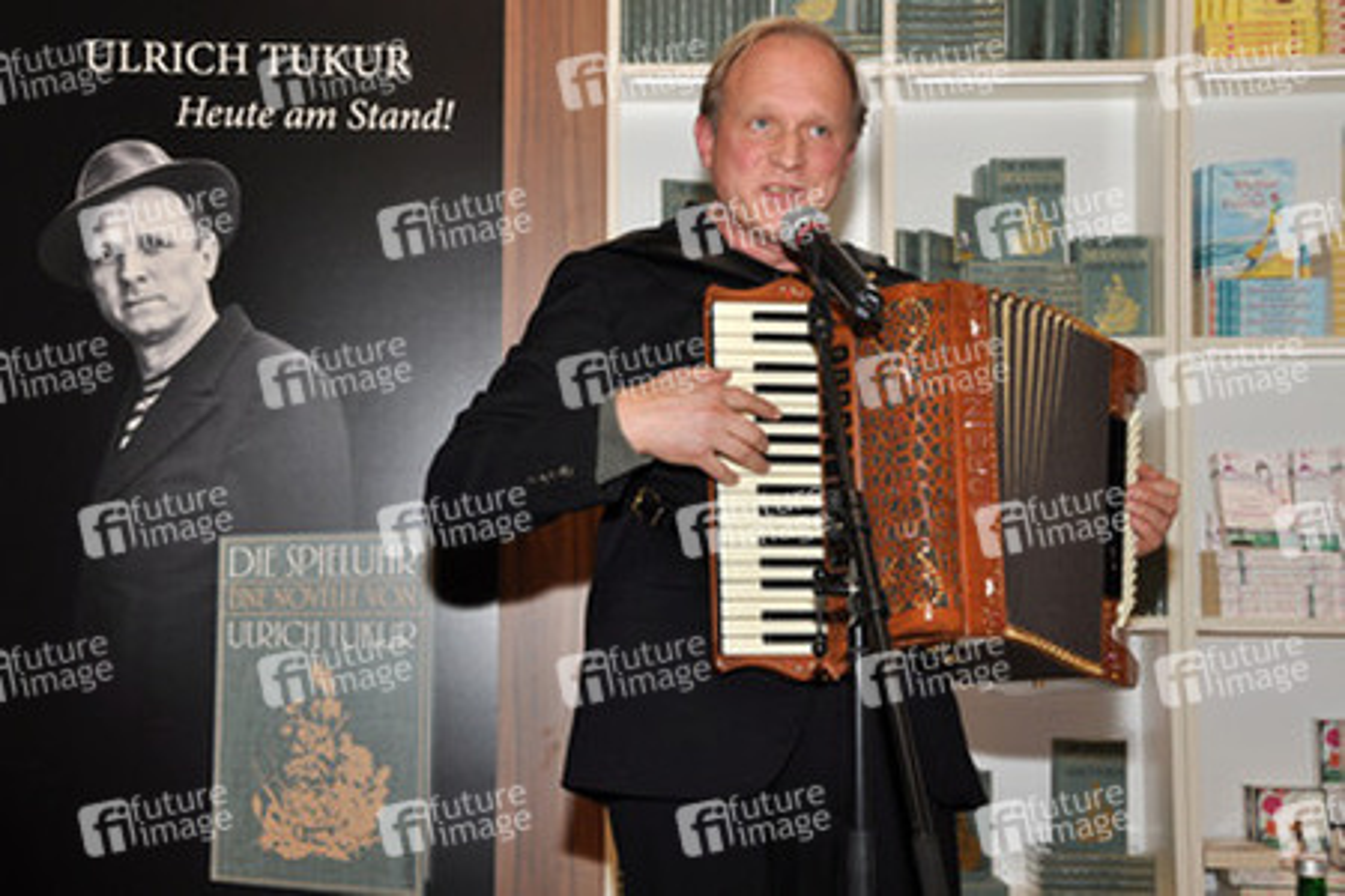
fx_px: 1793
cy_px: 448
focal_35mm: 48
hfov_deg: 41.1
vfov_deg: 28.1
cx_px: 672
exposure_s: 1/200
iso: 320
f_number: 6.3
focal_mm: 32
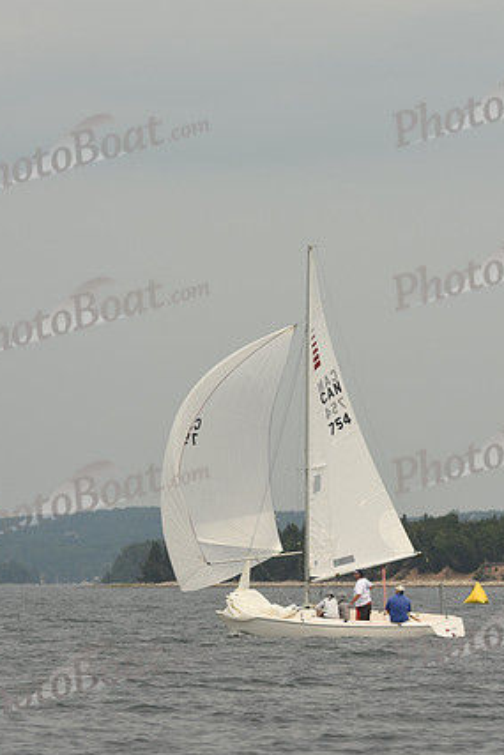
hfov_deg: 4.6
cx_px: 302
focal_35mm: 299
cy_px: 382
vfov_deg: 6.9
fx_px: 6273
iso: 250
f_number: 7.1
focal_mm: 220
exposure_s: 1/1000
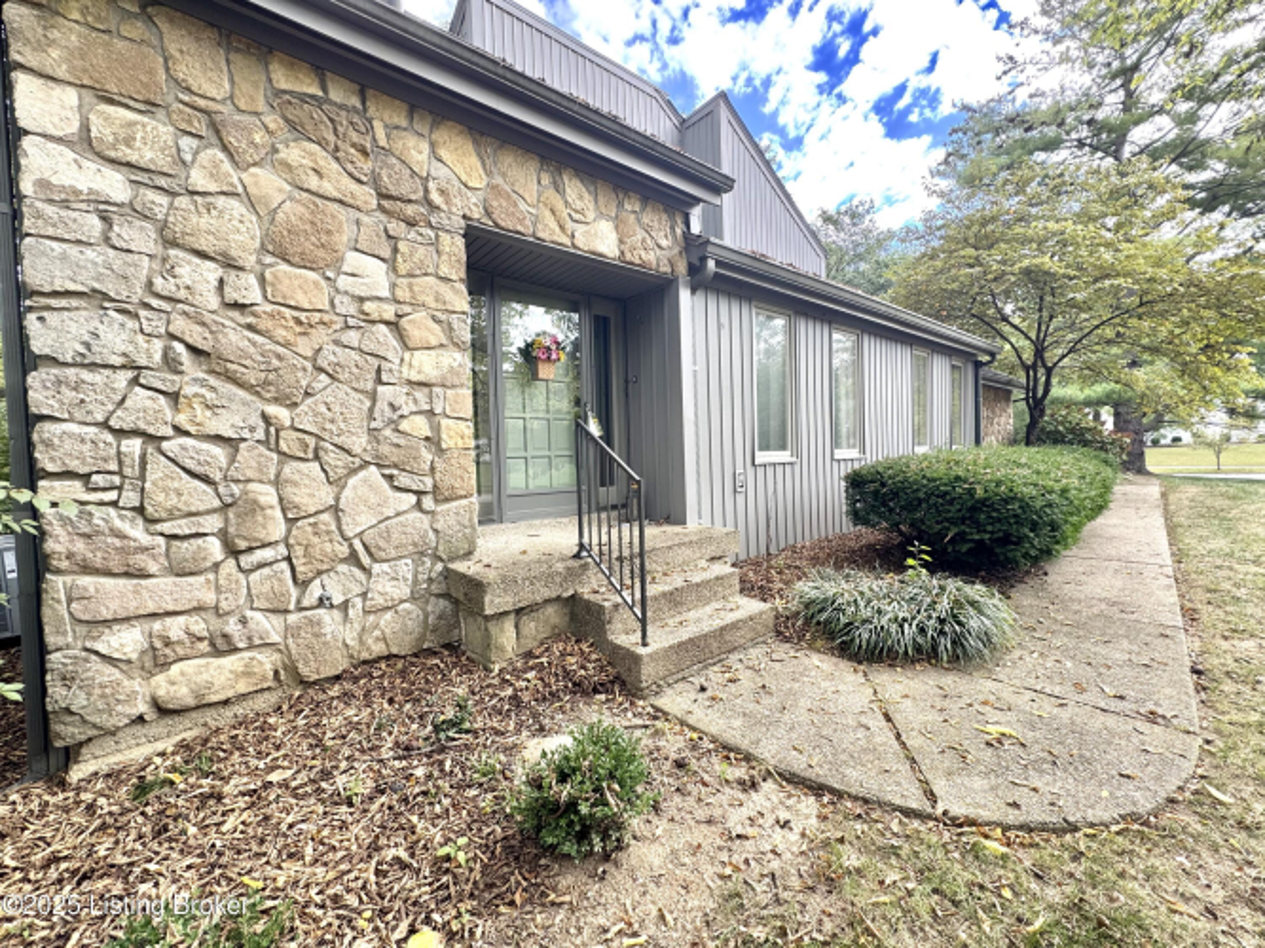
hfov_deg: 102.1
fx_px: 512
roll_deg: +1.2
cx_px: 632
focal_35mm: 14
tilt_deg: -2.7
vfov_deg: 85.7
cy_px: 474
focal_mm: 2.22
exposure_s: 1/133
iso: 40
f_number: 2.2
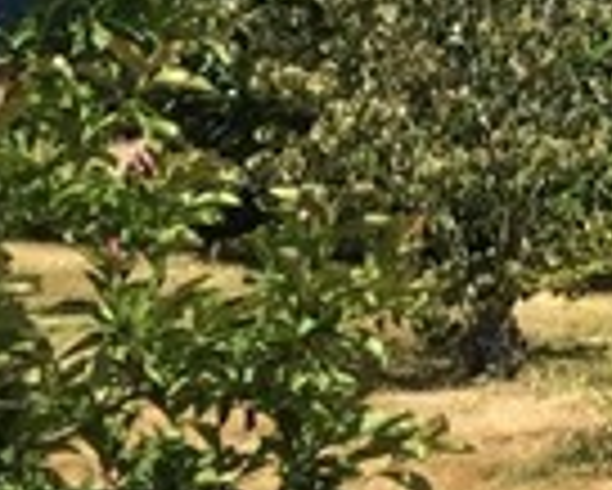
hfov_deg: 7.7
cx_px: 1958
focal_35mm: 213
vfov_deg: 6.9
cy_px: -701
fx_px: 3861
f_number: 2.2
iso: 32
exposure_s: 1/1199
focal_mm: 4.15
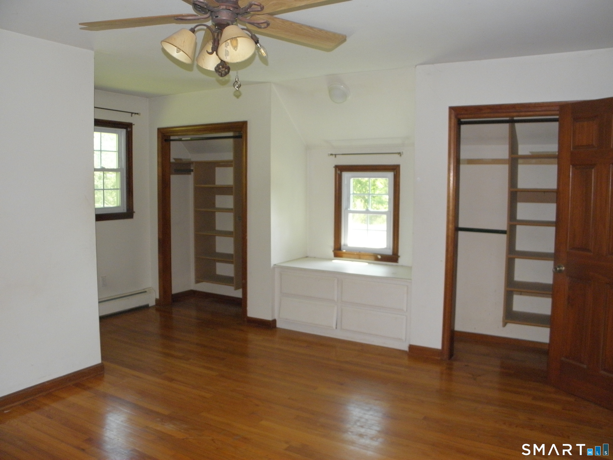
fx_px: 496
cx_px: 306
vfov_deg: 49.7
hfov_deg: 63.4
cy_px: 230
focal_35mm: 28
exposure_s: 1/30
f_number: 3.5
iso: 200
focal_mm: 5
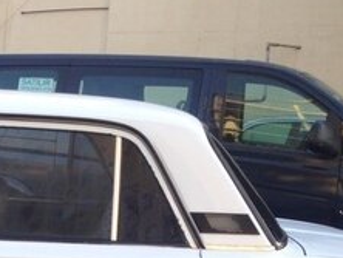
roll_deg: +0.0
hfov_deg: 19.3
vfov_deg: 14.3
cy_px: 364
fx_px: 972
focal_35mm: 98
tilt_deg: -14.9
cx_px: -25
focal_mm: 4.12
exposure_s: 1/266
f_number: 2.4
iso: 50
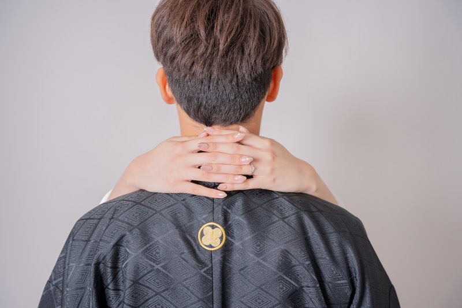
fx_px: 461
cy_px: 154
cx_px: 231
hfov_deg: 53.3
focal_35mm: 36
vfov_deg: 37.0
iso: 800
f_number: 4
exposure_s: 1/250
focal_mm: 35.9
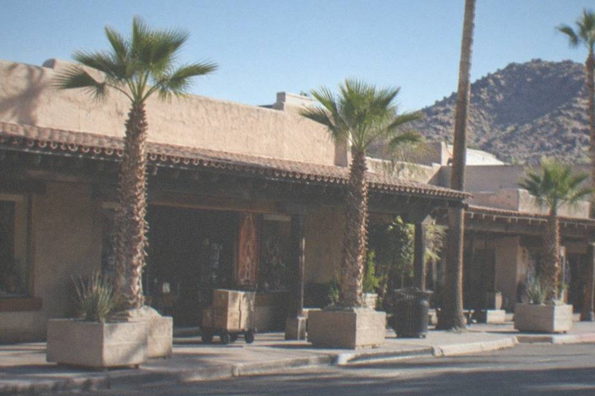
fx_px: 843
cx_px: 322
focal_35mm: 51
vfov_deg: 26.5
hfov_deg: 38.9
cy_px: 193
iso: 400
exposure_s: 1/1250
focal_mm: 47
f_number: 4
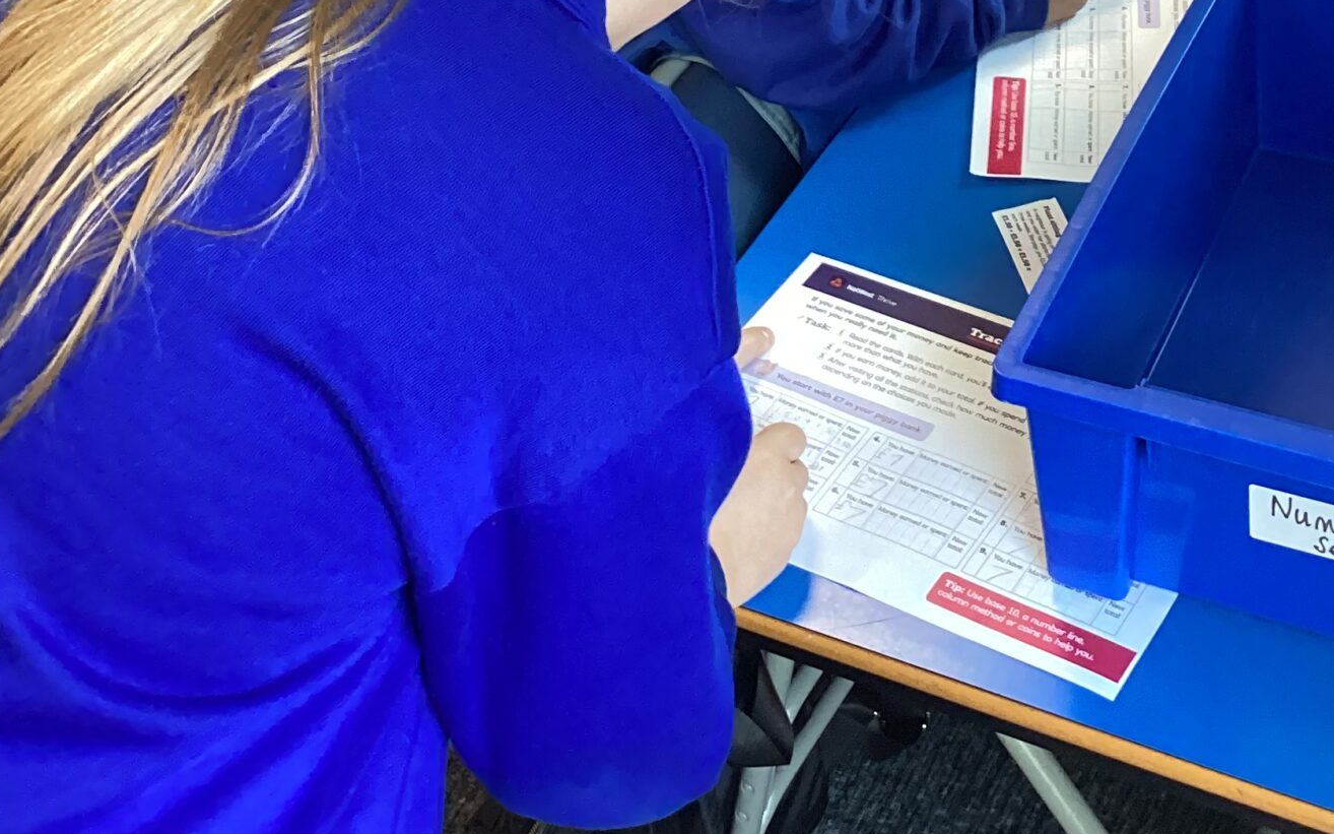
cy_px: 17
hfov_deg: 31.9
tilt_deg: -34.2
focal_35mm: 64
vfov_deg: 19.8
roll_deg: +7.0
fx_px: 2327
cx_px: 772
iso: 160
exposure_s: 1/60
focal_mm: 3.3
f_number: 2.4
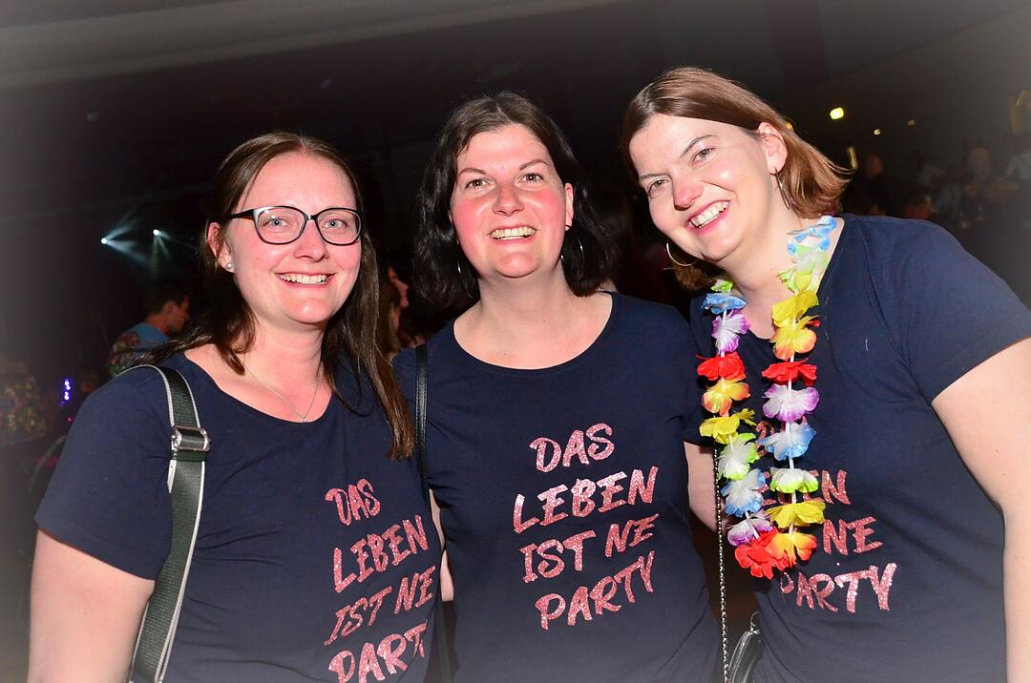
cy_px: 342
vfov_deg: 32.9
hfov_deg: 48.0
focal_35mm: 40
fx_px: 1158
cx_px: 516
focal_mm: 27
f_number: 5.6
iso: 3200
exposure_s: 1/25
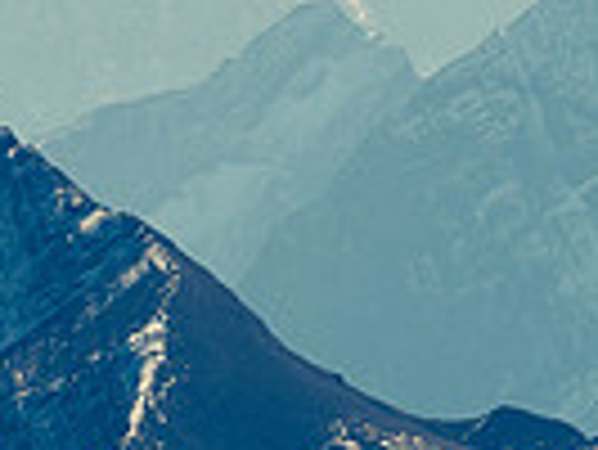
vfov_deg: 1.4
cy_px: 475
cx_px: -162
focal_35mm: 1069
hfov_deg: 1.9
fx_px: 18484
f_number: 8
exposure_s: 1/400
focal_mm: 123
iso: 200
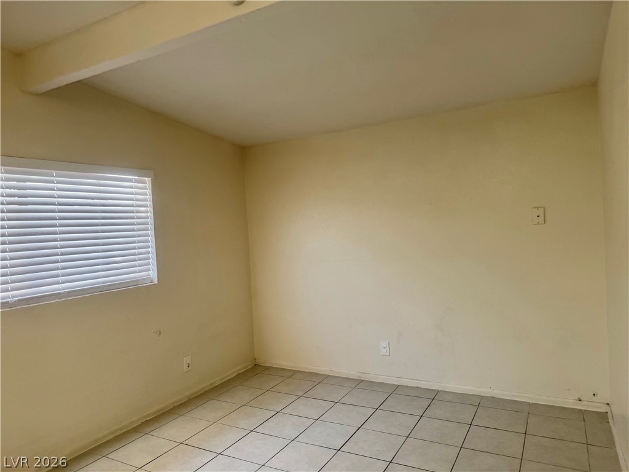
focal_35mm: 24
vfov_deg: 56.8
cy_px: 236
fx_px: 436
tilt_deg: -1.3
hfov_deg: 71.6
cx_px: 314
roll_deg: +2.1
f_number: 1.78
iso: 125
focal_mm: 6.76
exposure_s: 1/126
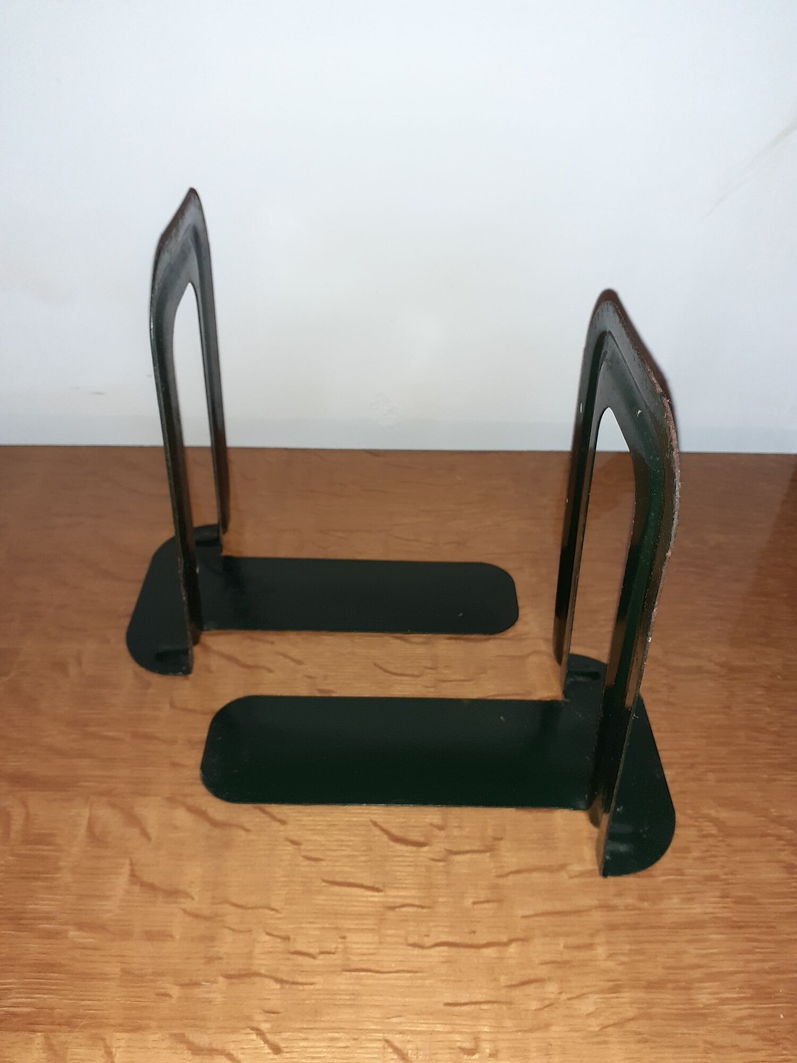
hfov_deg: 51.4
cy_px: 532
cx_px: 398
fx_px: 829
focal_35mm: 27
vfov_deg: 65.3
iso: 1000
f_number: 1.9
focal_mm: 3.6
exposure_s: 1/17
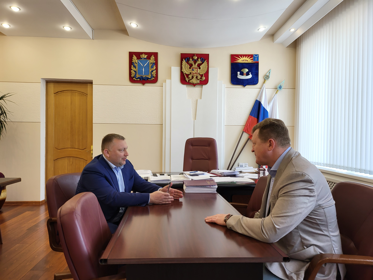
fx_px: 259
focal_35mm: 24
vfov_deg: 56.8
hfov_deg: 71.6
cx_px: 186
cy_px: 140
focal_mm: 5
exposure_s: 1/100
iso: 80
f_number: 1.8
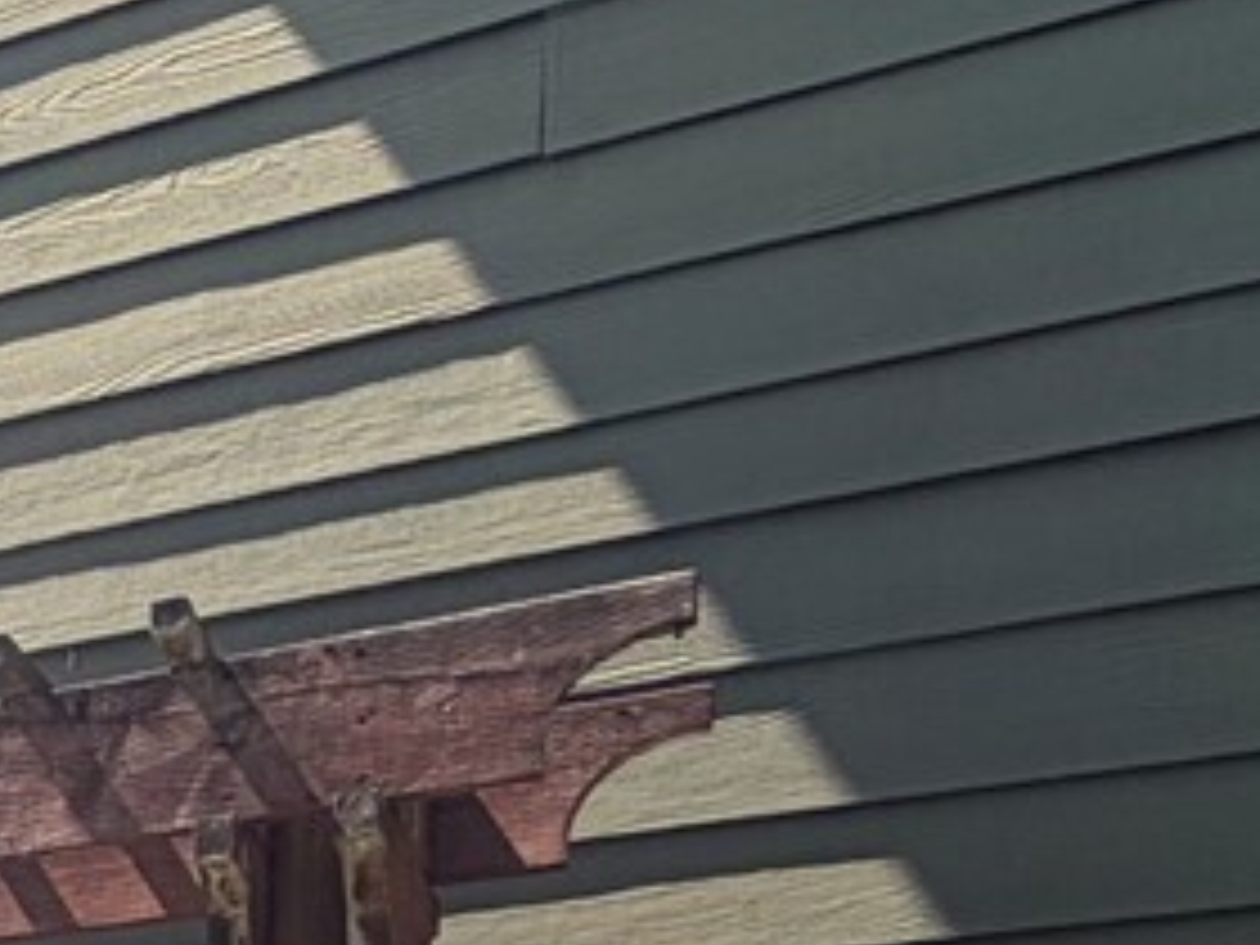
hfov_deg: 15.5
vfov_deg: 16.0
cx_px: -1634
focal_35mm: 80
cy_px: 1624
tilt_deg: -0.2
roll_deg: -0.4
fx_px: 2912
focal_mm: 2.22
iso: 32
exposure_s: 1/770
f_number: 2.2
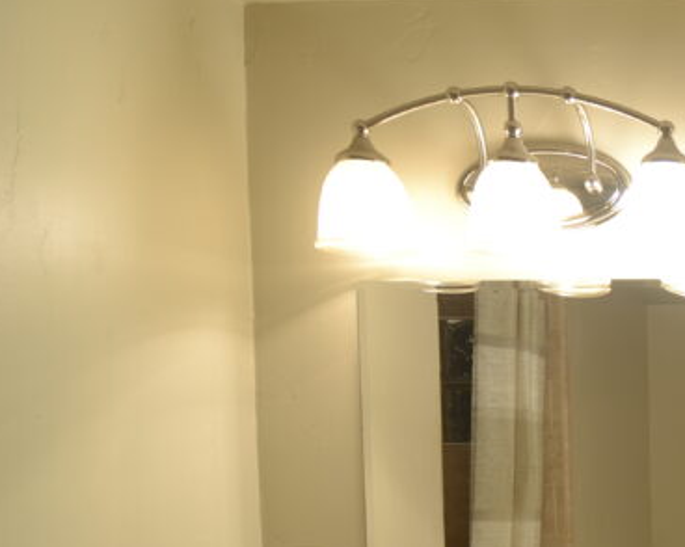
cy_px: 554
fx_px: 952
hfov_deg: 29.6
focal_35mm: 47
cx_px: 940
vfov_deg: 29.8
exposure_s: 1/6
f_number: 5.6
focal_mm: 12
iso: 100
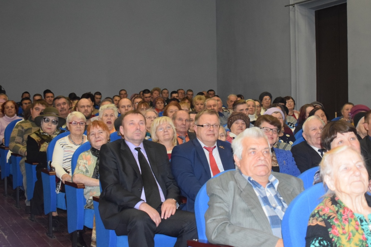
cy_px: 124
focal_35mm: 60
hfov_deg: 33.4
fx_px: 618
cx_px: 186
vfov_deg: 22.6
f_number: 4.8
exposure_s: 1/60
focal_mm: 40
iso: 3200
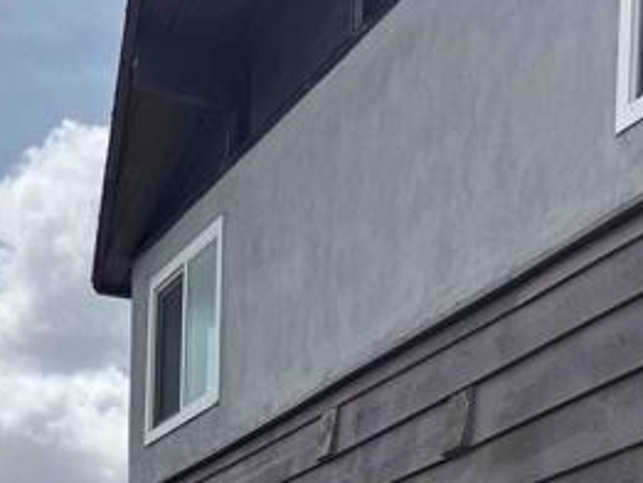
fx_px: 1747
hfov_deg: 20.8
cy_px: 880
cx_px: 357
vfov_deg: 13.9
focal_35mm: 94
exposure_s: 1/7937
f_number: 1.78
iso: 80
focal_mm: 6.76
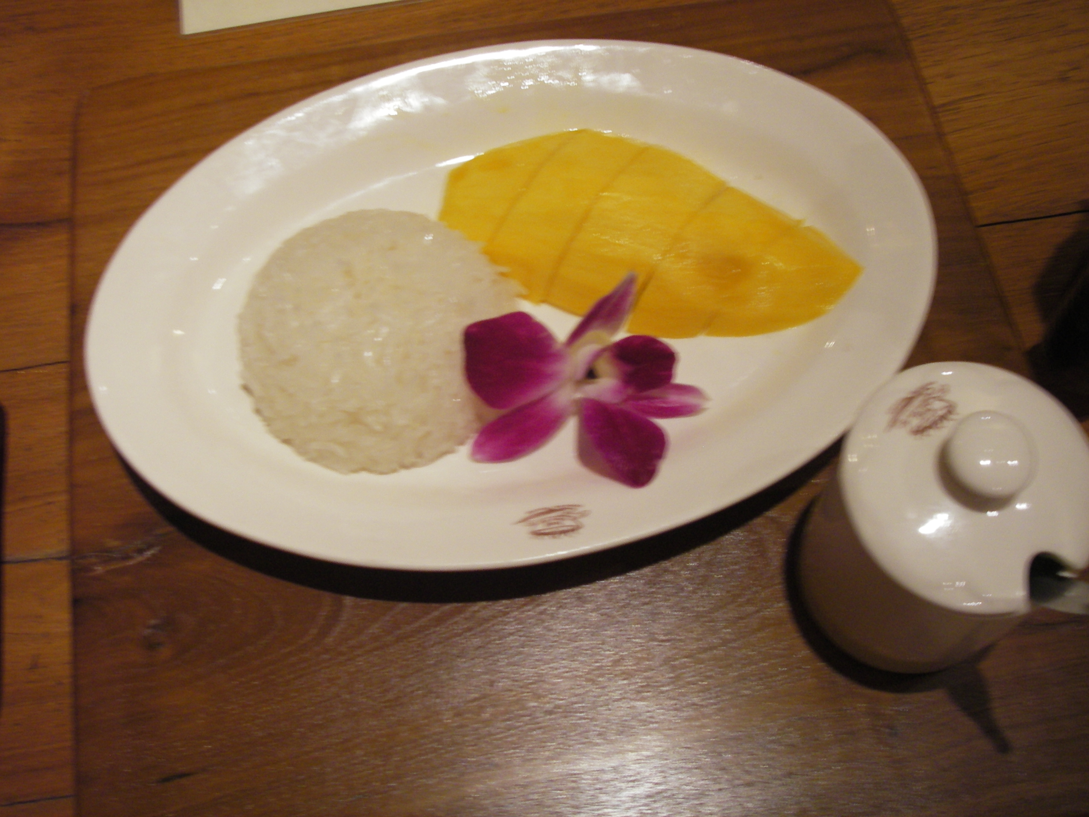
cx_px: 544
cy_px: 408
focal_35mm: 38
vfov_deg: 37.7
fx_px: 1195
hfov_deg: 49.0
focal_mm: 6.3
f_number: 3.3
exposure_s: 1/4
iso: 100
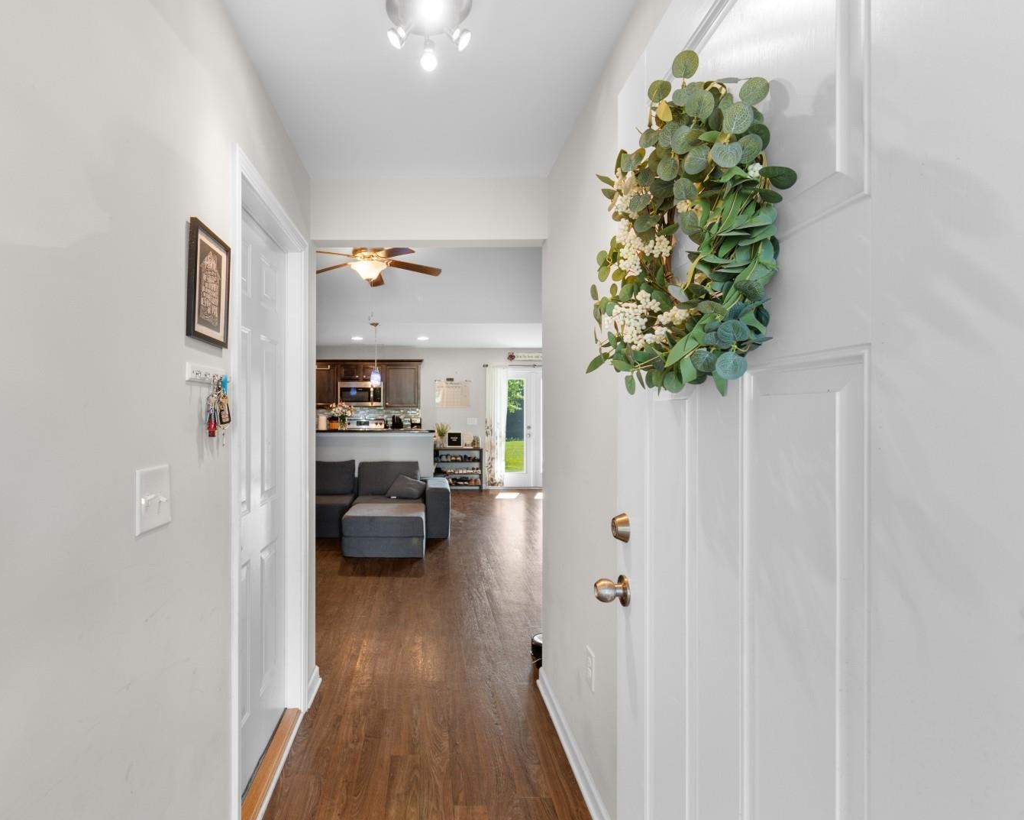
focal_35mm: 17
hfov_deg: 88.6
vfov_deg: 77.0
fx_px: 515
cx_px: 413
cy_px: 408
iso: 100
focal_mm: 10
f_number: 4.5
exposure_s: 1/8
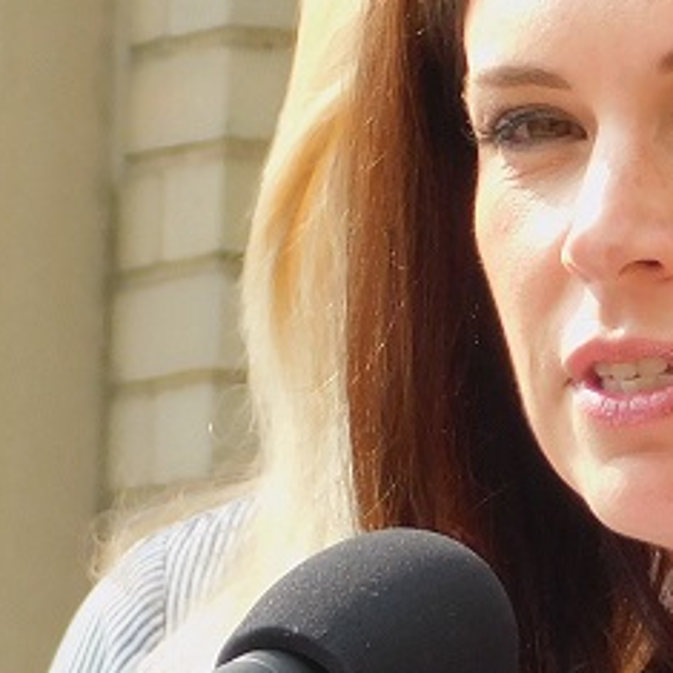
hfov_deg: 2.0
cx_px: -109
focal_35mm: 876
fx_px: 19268
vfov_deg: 2.0
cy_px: 1083
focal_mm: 35.9
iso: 125
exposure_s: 1/100
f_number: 5.4
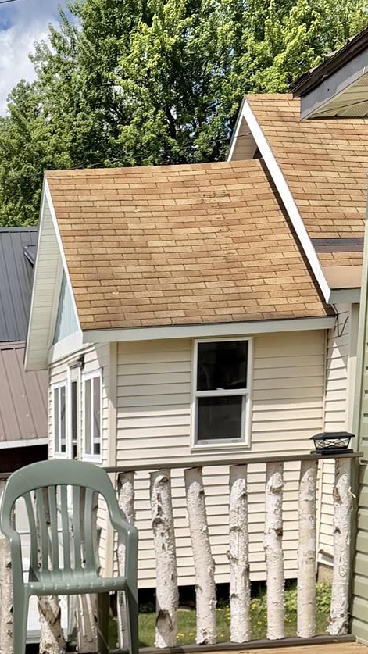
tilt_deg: -19.8
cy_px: 870
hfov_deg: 16.1
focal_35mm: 72
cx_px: -73
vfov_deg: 25.0
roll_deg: +3.2
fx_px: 1249
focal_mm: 6.76
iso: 80
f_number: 1.78
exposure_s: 1/6173
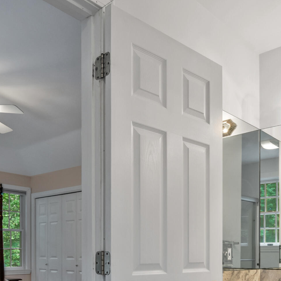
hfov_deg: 40.0
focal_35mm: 42
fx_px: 386
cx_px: 155
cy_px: 258
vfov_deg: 37.2
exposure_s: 1/30
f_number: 8
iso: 1000
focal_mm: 16
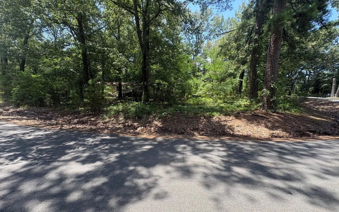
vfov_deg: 71.2
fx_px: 148
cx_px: 167
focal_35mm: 16
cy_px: 112
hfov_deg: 97.8
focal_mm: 2.22
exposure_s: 1/278
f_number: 2.2
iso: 40
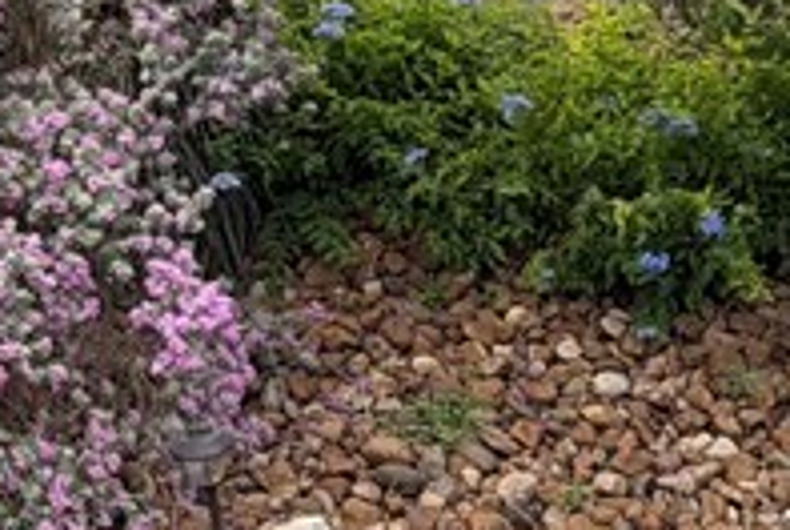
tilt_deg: +6.8
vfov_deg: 5.1
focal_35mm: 259
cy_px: -855
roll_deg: -0.2
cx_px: -589
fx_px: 5692
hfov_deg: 7.7
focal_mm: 6.76
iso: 80
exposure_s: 1/3378
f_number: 1.78
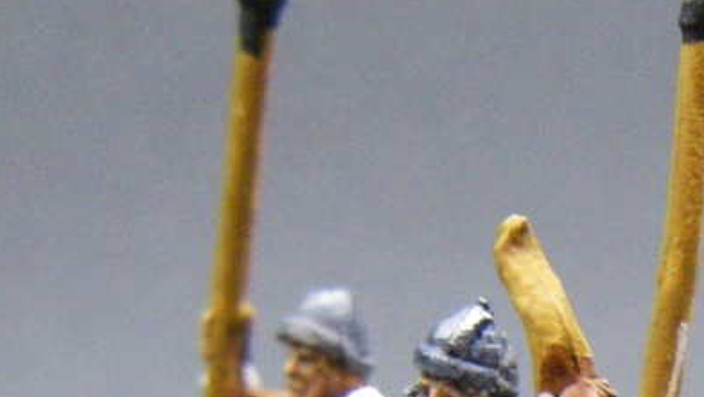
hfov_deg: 9.5
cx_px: 882
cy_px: 733
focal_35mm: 224
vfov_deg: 5.3
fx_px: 4184
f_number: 3.7
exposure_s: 1/60
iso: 400
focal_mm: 9.3
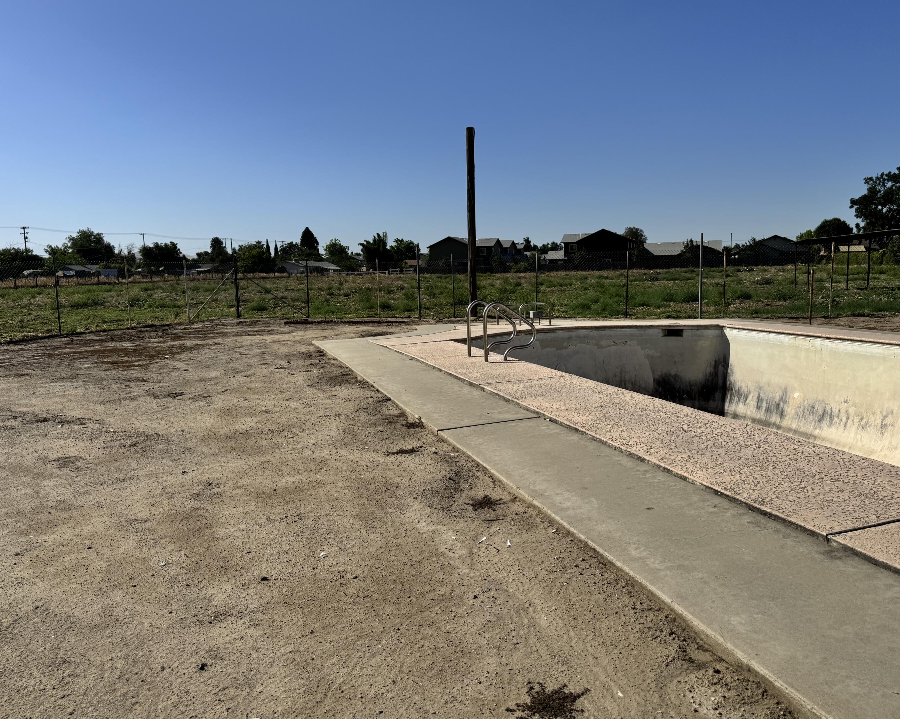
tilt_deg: -7.0
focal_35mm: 26
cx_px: 460
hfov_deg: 66.0
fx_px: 692
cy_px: 351
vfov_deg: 54.9
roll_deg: +2.0
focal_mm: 6.76
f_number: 1.78
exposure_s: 1/10417
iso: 80
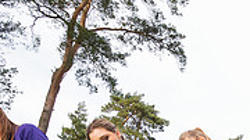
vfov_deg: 17.8
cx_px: 308
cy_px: 252
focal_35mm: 54
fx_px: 358
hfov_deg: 31.5
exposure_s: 1/800
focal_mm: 16
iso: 1000
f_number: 5.6
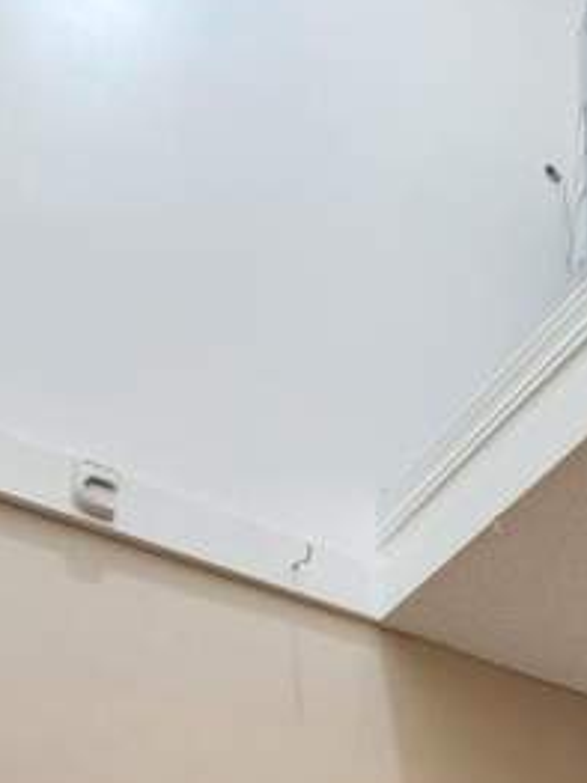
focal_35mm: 56
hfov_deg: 25.3
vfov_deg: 29.9
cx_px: 518
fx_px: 1267
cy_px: 917
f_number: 1.8
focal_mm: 5.4
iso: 400
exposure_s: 1/120
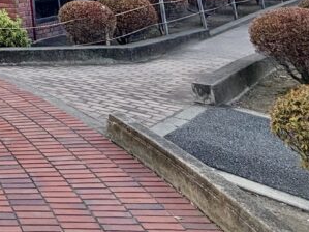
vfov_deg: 19.9
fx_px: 535
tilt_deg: +11.7
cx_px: -149
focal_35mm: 60
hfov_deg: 25.0
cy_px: -148
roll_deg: +2.0
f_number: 2.2
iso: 50
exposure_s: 1/502
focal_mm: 2.22
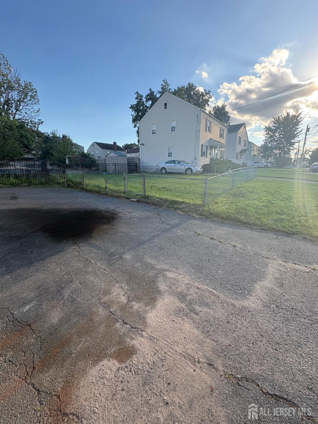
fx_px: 171
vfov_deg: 102.1
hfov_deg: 85.7
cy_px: 212
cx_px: 159
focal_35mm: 14
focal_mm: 2.22
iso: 64
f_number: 2.2
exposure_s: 1/388
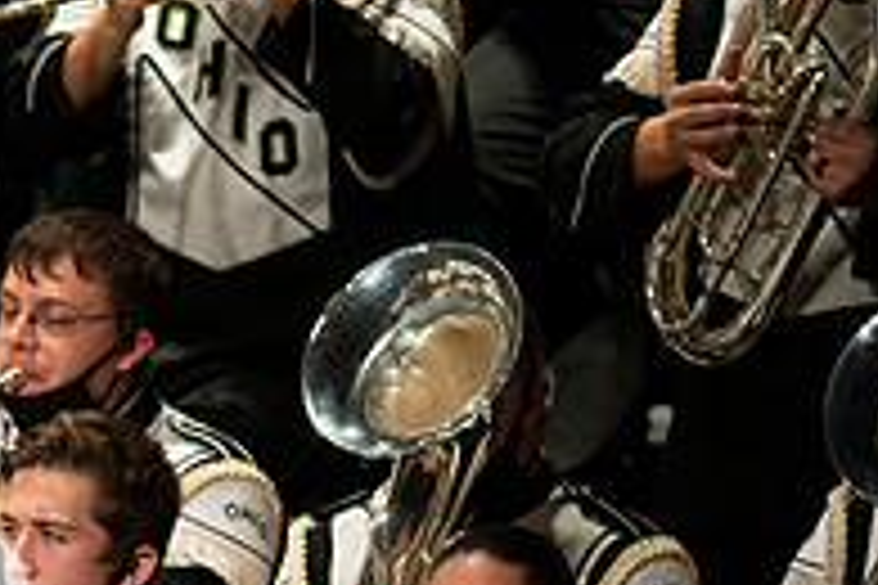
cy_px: 734
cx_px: -311
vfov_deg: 1.5
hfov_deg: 2.3
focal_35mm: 894
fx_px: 21802
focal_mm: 300
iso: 3200
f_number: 2.8
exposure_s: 1/500
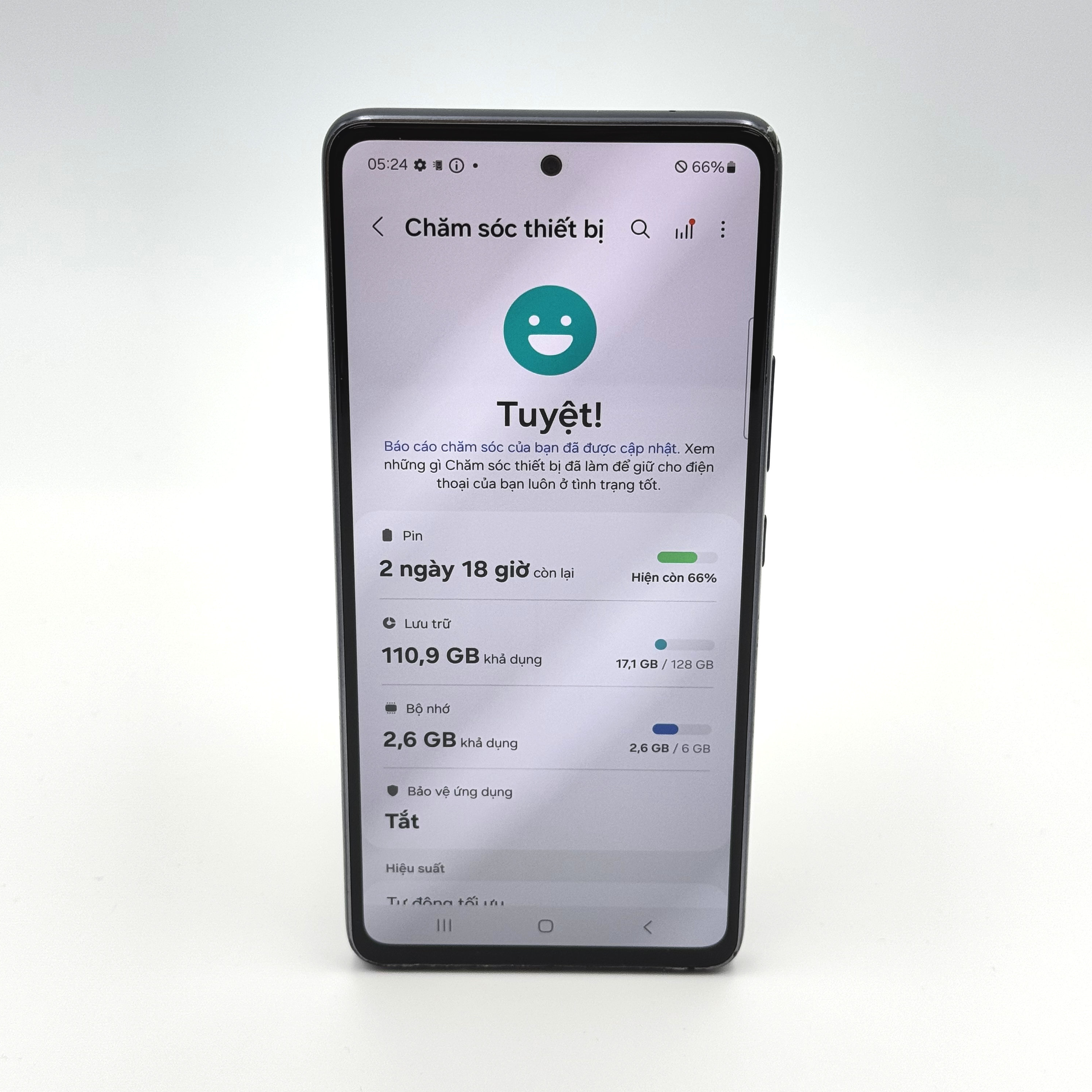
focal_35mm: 57
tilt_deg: -23.3
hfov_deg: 30.0
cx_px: 548
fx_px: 2034
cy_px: 535
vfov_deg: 30.0
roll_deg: -0.9
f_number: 1.78
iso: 64
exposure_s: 1/334
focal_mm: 6.76
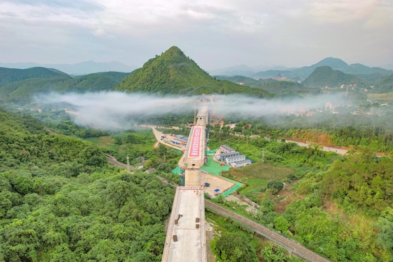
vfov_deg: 57.2
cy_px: 131
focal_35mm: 22
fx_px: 240
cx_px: 196
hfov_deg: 78.6
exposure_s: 1/500
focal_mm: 8.38
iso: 110
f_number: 2.8
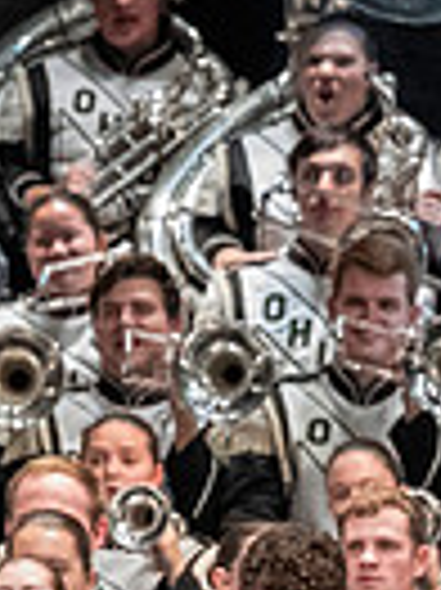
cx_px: -698
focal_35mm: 893
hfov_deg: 1.7
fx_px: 15194
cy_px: 734
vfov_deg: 2.2
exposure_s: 1/500
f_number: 4
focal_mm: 140
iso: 4000
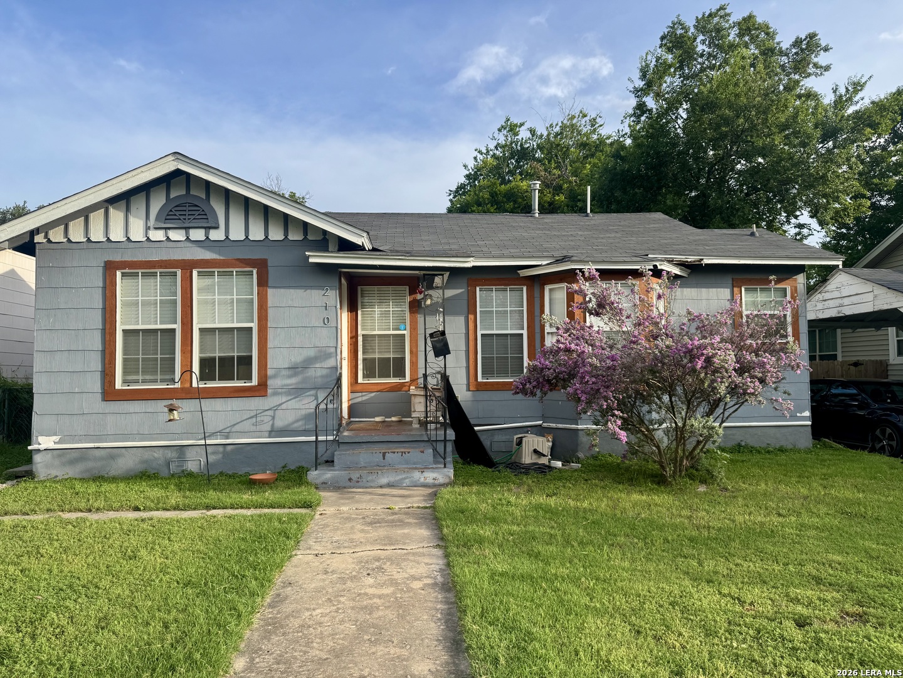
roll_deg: +0.5
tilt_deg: +2.8
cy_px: 339
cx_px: 452
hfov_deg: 71.6
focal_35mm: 24
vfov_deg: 56.8
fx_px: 626
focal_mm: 6.76
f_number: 1.78
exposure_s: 1/1767
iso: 80
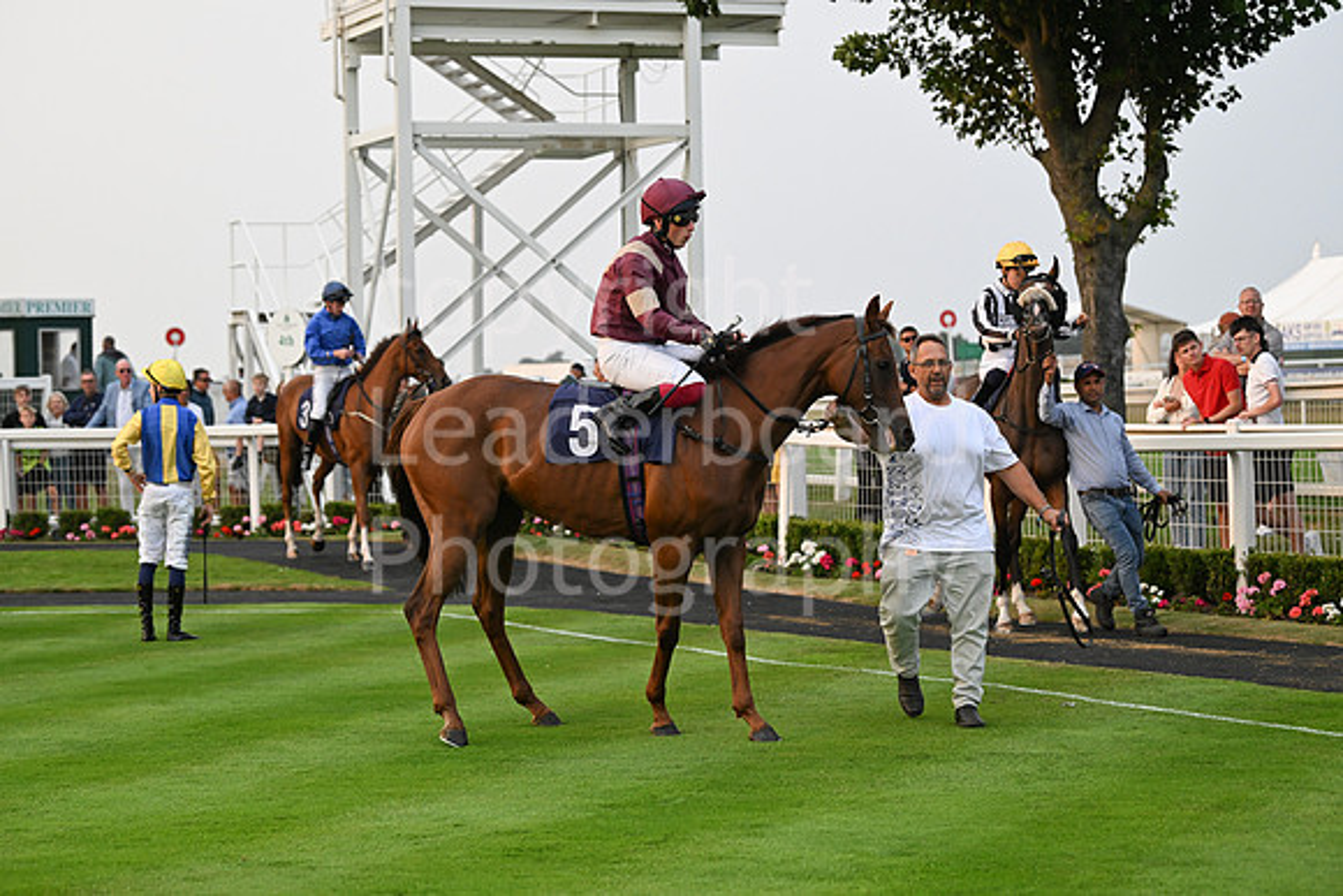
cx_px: 672
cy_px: 448
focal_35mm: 86
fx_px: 3209
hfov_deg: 23.6
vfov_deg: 15.9
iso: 1600
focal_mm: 86
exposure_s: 1/1000
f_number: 4
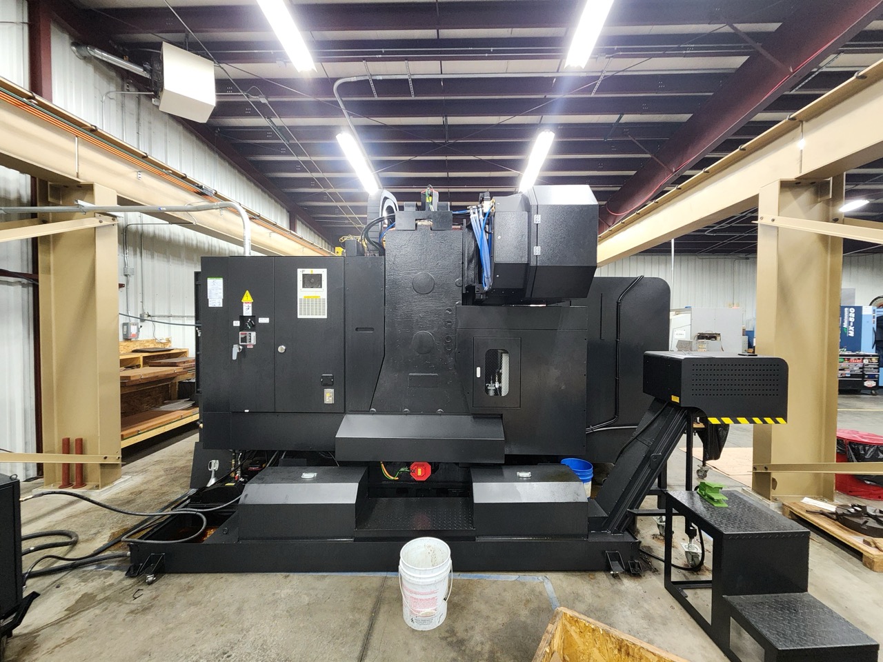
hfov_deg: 106.2
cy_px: 331
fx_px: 332
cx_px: 442
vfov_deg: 89.9
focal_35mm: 13
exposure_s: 1/30
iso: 320
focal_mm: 2.2
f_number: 2.2
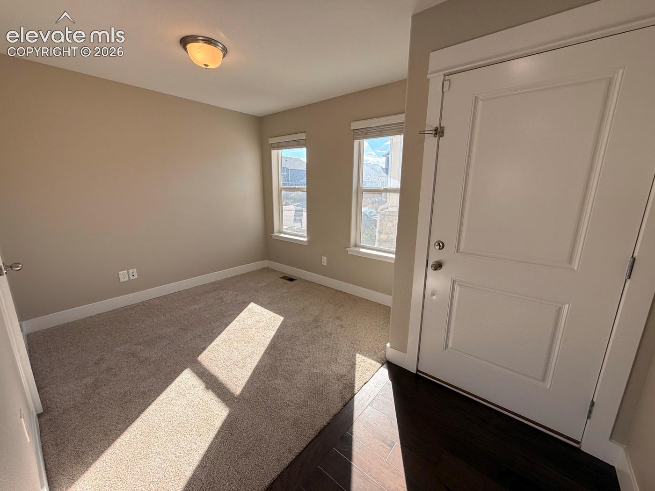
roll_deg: -0.5
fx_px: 265
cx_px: 328
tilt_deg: -12.0
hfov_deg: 102.1
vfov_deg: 85.7
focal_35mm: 14
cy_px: 246
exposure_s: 1/374
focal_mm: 2.22
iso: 64
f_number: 2.2
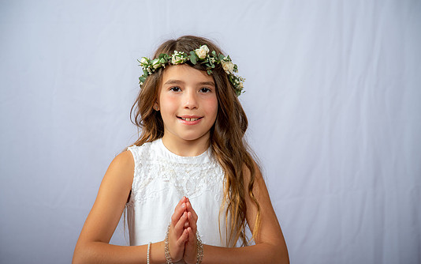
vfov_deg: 13.9
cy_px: 152
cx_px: 210
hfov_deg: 22.1
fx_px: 1079
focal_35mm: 94
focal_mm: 85
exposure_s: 1/200
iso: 250
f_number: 5.6
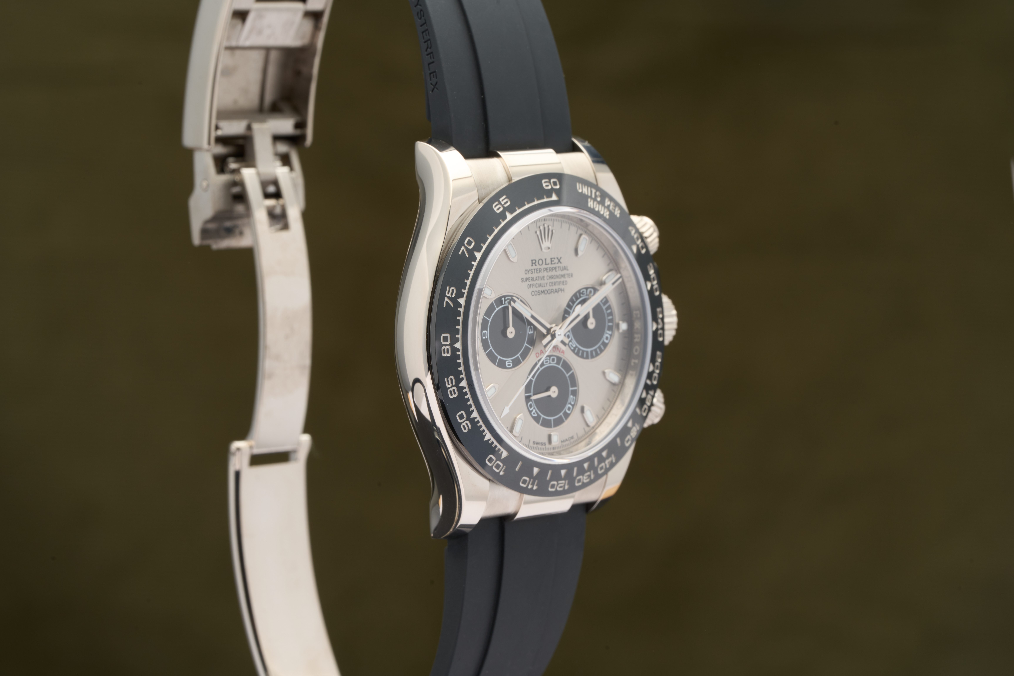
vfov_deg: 13.7
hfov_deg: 20.4
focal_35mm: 100
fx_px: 2816
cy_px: 338
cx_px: 507
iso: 160
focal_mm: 100
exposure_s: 1/125
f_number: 16
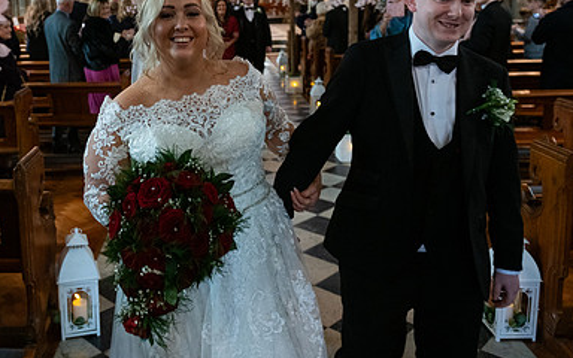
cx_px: 190
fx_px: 578
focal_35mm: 37
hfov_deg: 51.7
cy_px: 75
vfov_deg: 33.5
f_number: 3.5
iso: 1250
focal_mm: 24
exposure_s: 1/160
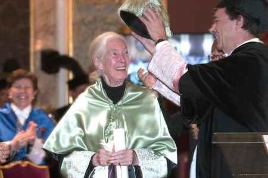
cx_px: 134
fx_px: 1452
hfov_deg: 10.5
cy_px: 89
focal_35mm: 195
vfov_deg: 7.0
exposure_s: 1/125
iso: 800
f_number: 4.5
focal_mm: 130
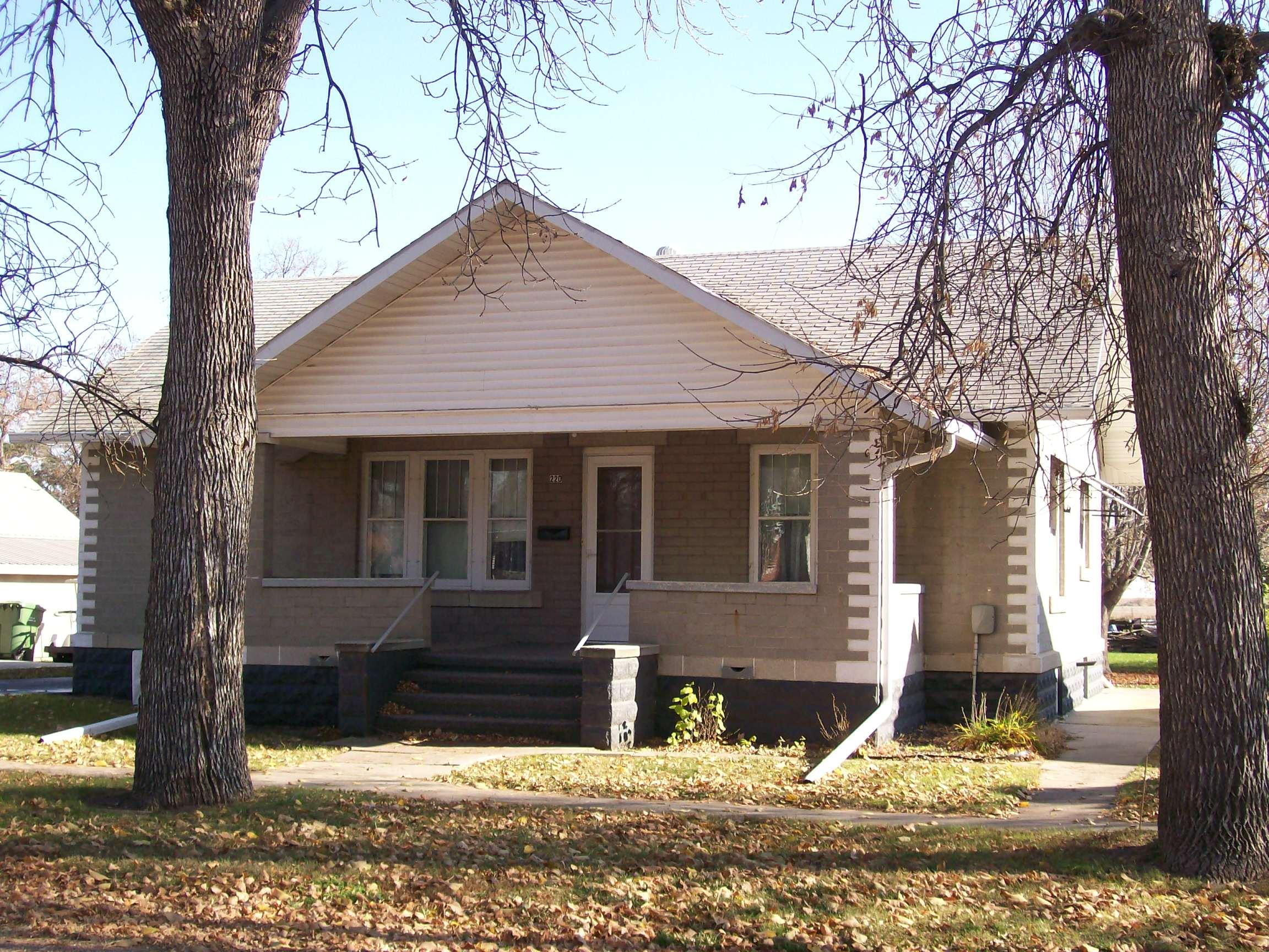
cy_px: 476
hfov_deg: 42.1
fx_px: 1650
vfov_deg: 32.2
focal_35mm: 45
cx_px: 634
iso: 80
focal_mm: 7.6
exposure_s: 1/421
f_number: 3
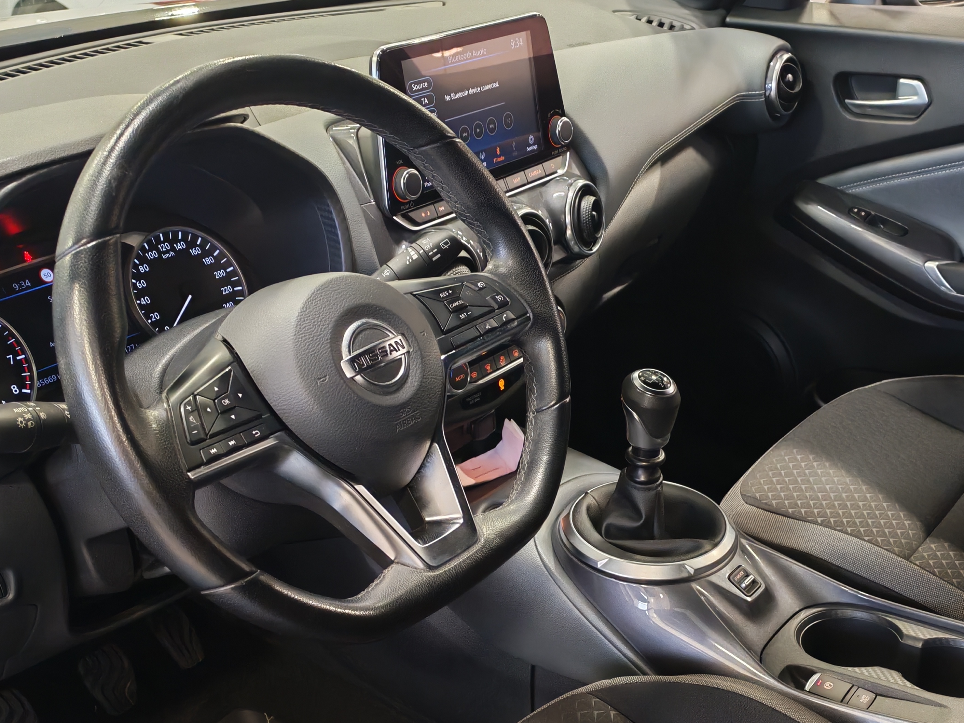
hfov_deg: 42.0
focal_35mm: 45
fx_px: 1253
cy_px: 513
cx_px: 545
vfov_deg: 31.8
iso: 1359
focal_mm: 6.12
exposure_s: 1/50
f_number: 1.9
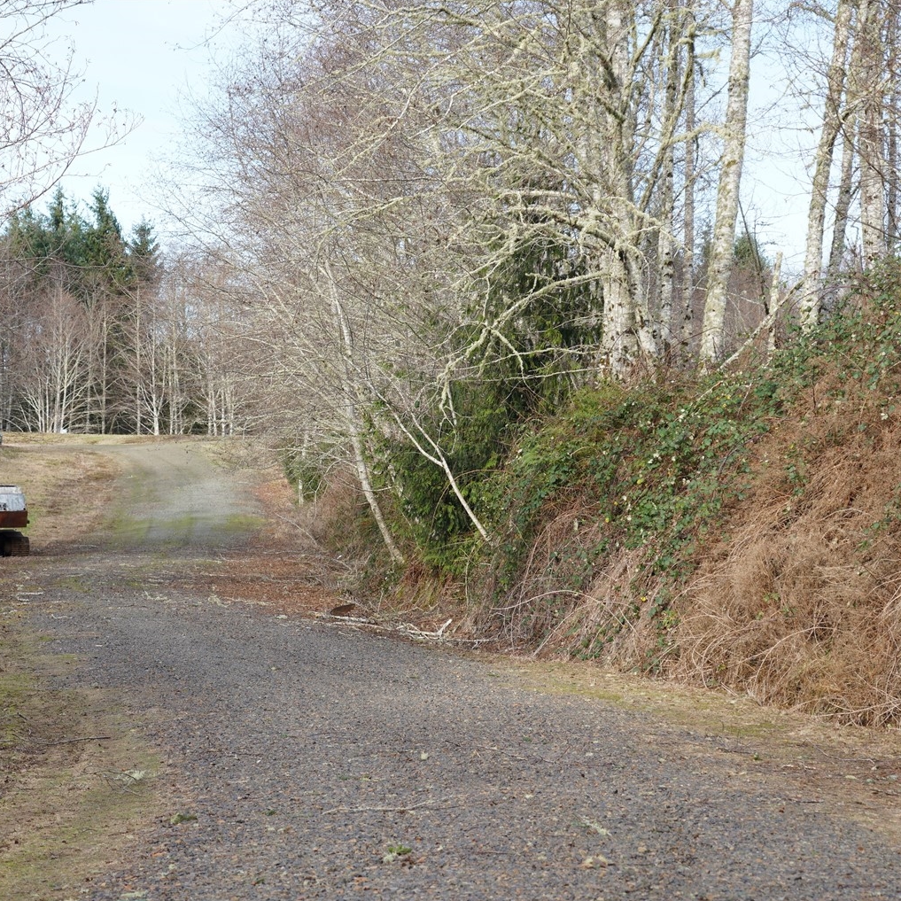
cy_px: 498
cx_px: 217
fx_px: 2798
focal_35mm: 95
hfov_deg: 18.2
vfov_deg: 18.3
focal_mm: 67
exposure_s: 1/200
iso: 100
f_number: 4.5
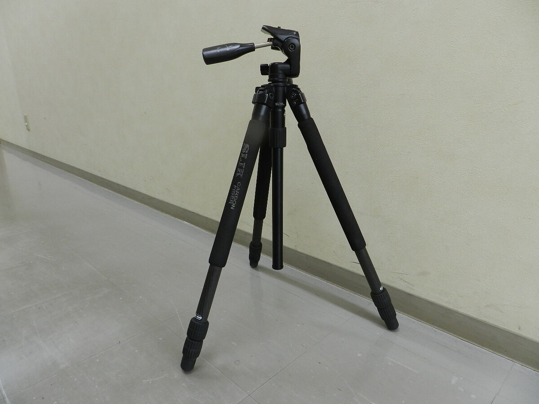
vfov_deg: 58.9
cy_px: 202
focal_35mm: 23
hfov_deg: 73.9
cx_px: 270
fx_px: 358
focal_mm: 4
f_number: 3.4
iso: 220
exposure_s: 1/30
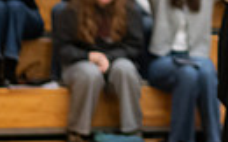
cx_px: 502
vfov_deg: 2.3
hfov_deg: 3.7
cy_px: -213
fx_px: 3452
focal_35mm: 556
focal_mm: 85
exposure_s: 1/1000
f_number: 1.8
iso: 2500
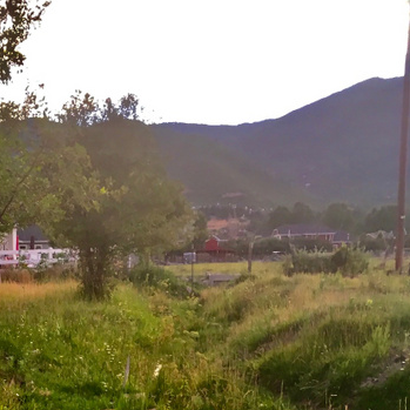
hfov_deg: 34.0
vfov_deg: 35.7
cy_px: 277
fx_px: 630
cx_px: 39
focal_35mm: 47
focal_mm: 4.15
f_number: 2.2
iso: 25
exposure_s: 1/30
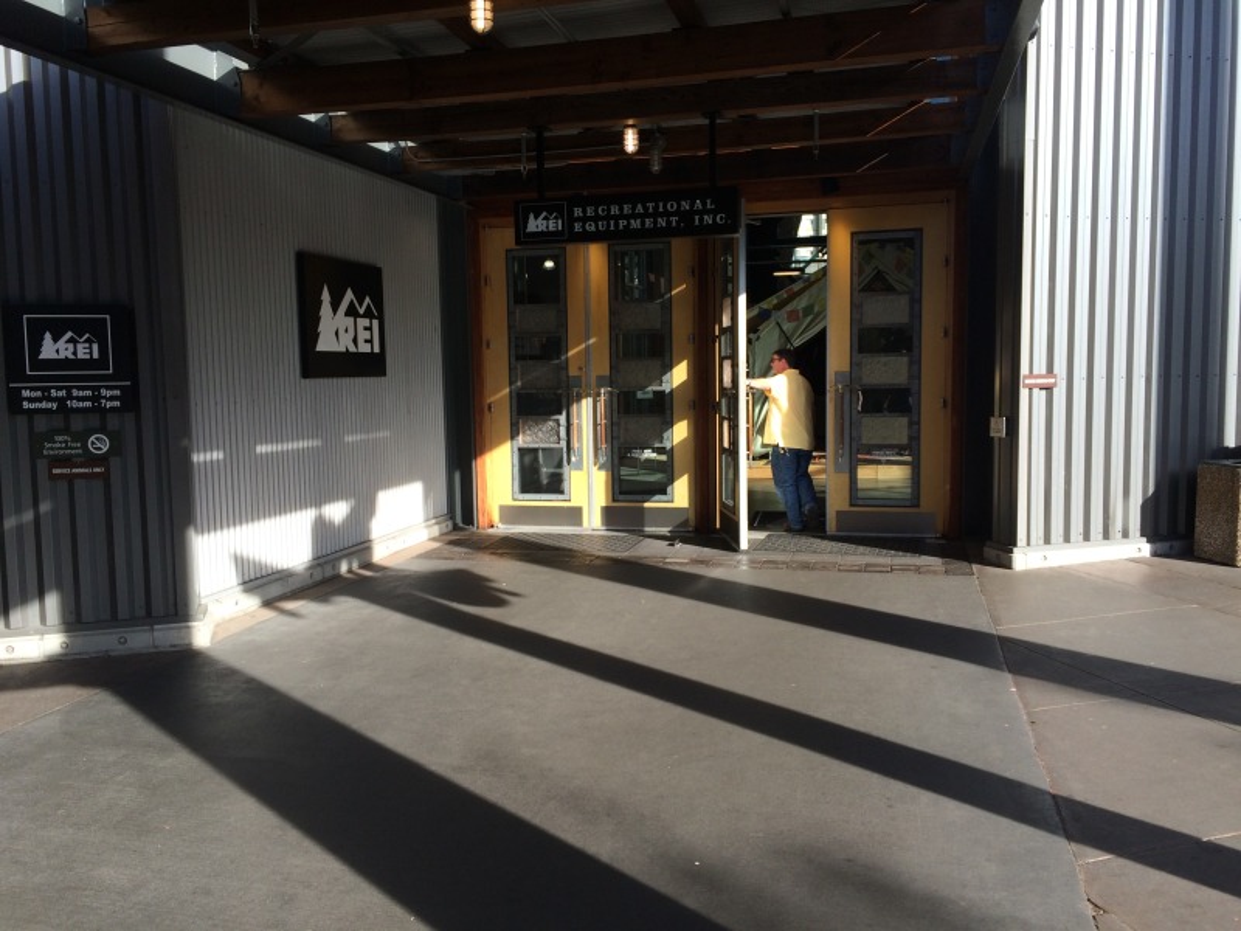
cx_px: 620
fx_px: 1040
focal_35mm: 29
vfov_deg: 48.2
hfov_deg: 61.7
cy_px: 466
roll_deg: +1.2
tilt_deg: -6.5
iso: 32
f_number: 2.2
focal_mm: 4.15
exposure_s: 1/578
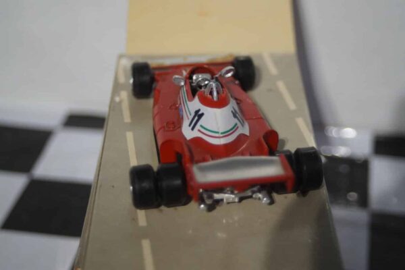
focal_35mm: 75
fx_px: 844
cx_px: 202
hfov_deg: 27.0
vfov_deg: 18.2
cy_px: 135
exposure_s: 1/160
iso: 1000
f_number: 4.5
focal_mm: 50
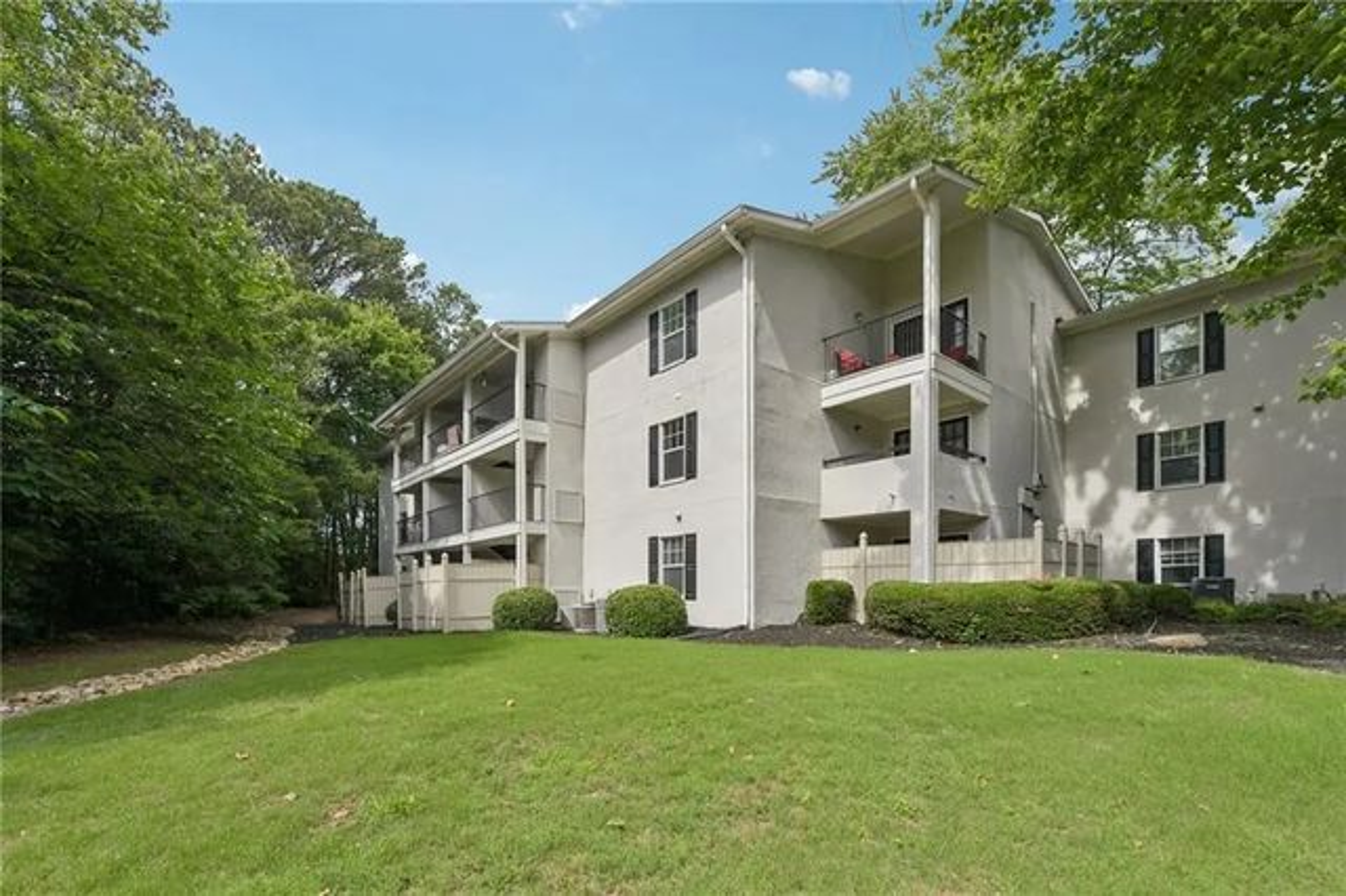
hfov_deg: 104.3
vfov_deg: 81.1
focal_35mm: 14
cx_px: 673
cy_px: 448
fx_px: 523
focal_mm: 14
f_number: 8
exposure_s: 1/1000
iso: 400
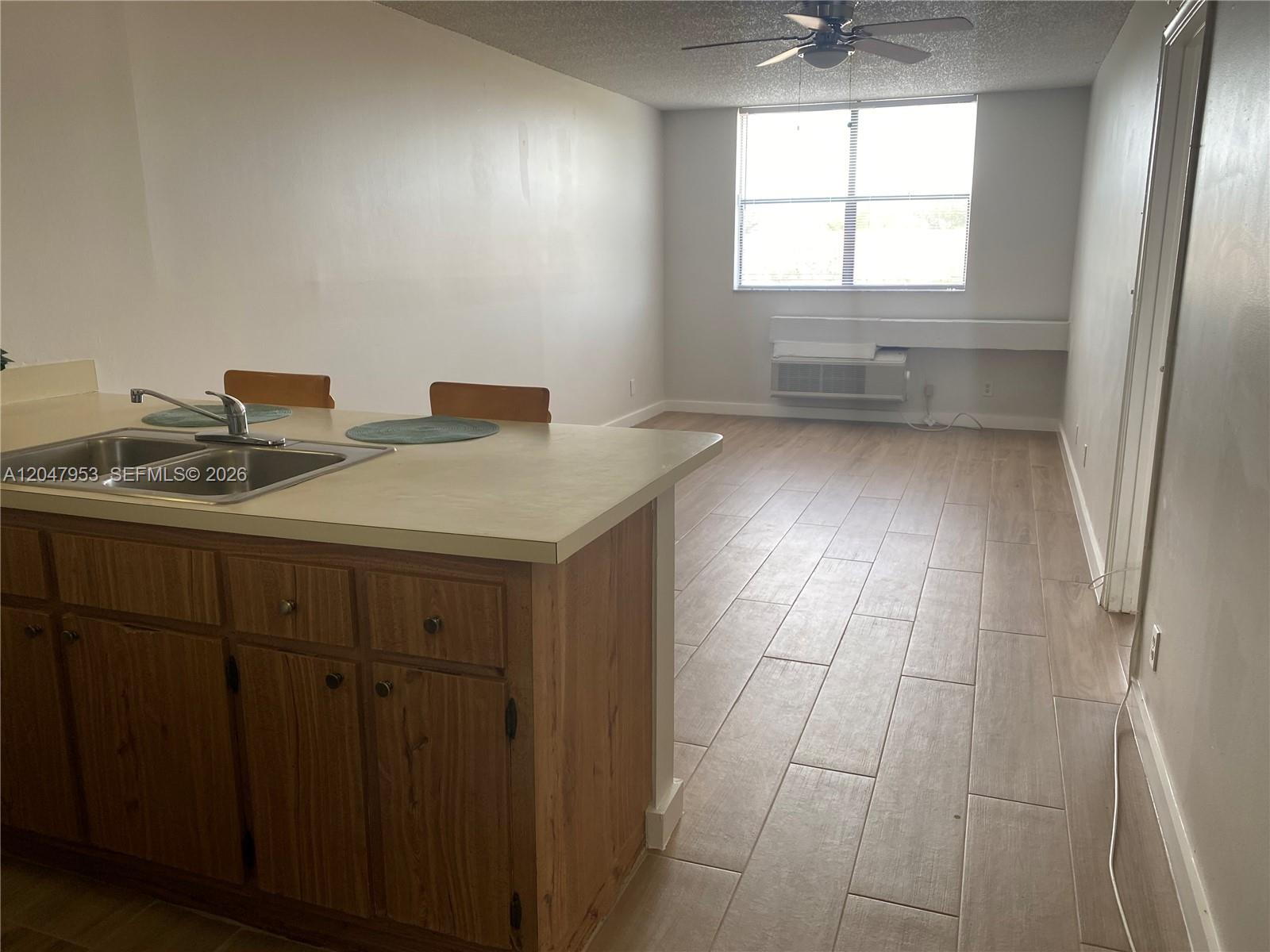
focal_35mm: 26
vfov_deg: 53.1
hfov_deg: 67.3
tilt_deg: -12.4
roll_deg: +0.3
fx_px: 954
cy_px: 476
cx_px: 635
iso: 100
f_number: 1.8
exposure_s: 1/120
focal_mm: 4.25
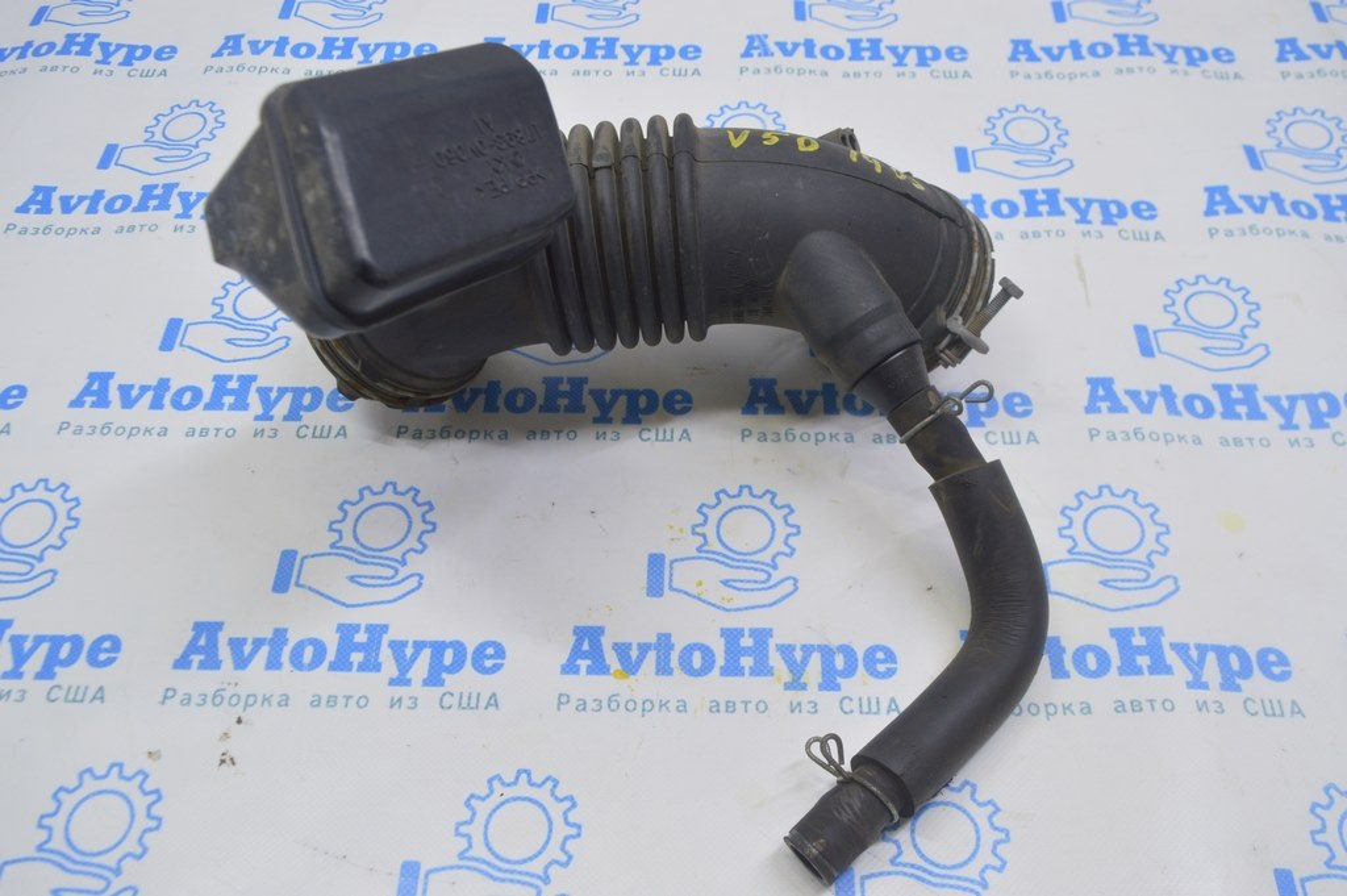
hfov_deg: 57.3
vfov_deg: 39.9
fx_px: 1234
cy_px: 448
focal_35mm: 33
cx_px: 674
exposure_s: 1/20
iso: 400
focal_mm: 22
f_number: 5.6
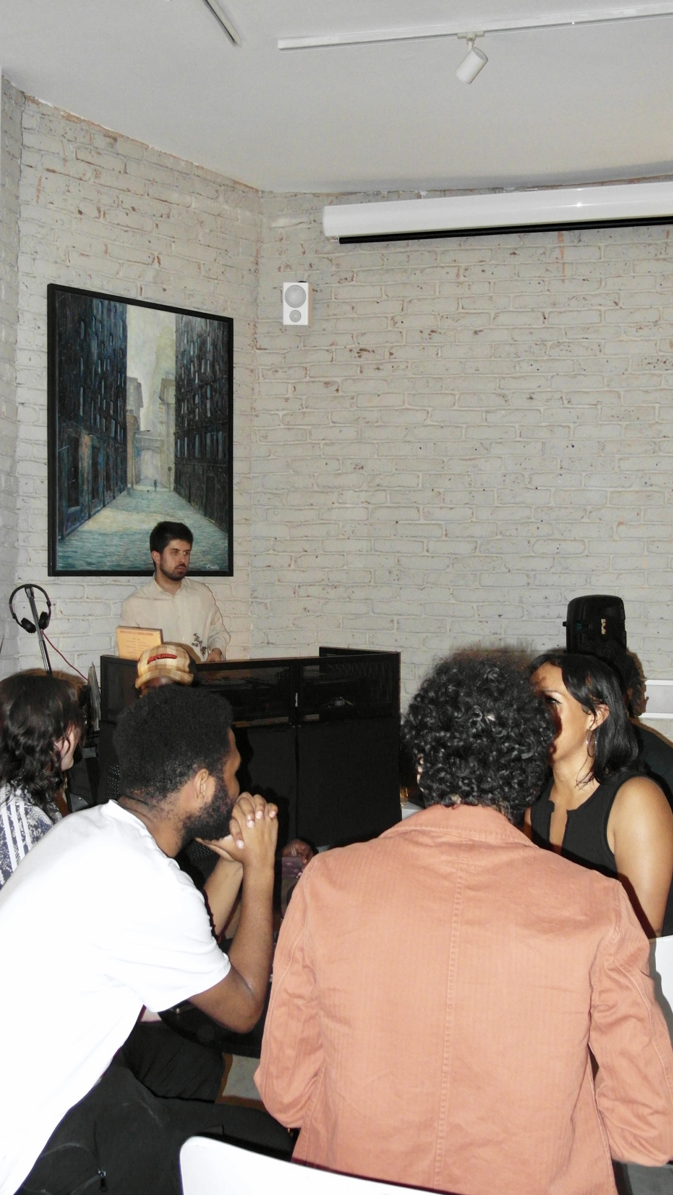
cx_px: 309
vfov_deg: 59.5
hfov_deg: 35.6
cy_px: 596
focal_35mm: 33
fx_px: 1047
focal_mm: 6.5
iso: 400
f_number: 2.7
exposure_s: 1/30
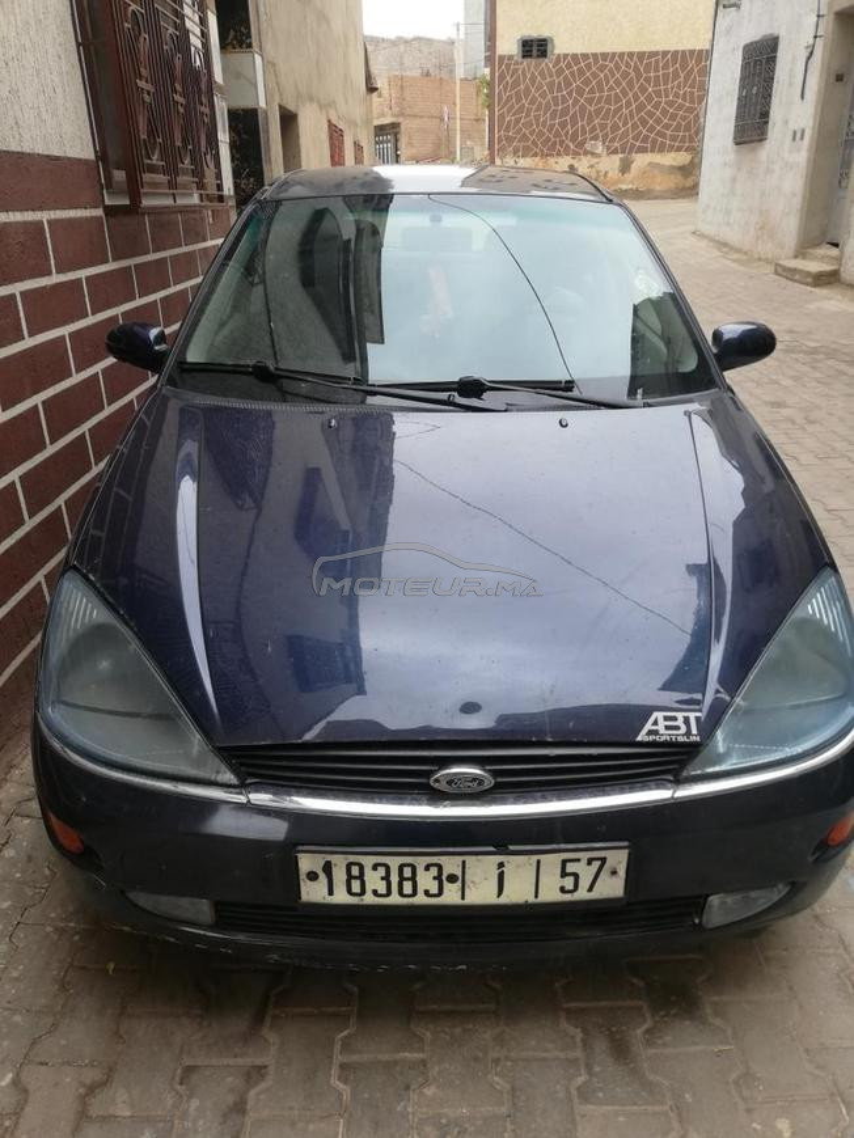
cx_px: 427
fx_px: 855
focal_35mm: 26
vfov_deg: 67.3
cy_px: 569
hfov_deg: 53.1
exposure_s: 1/221
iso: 50
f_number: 2.2
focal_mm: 3.81
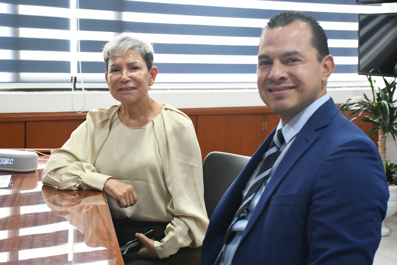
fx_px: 739
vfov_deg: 20.3
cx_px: 198
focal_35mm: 67
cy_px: 132
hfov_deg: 30.1
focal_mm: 45
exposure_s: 1/125
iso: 4000
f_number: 5.6
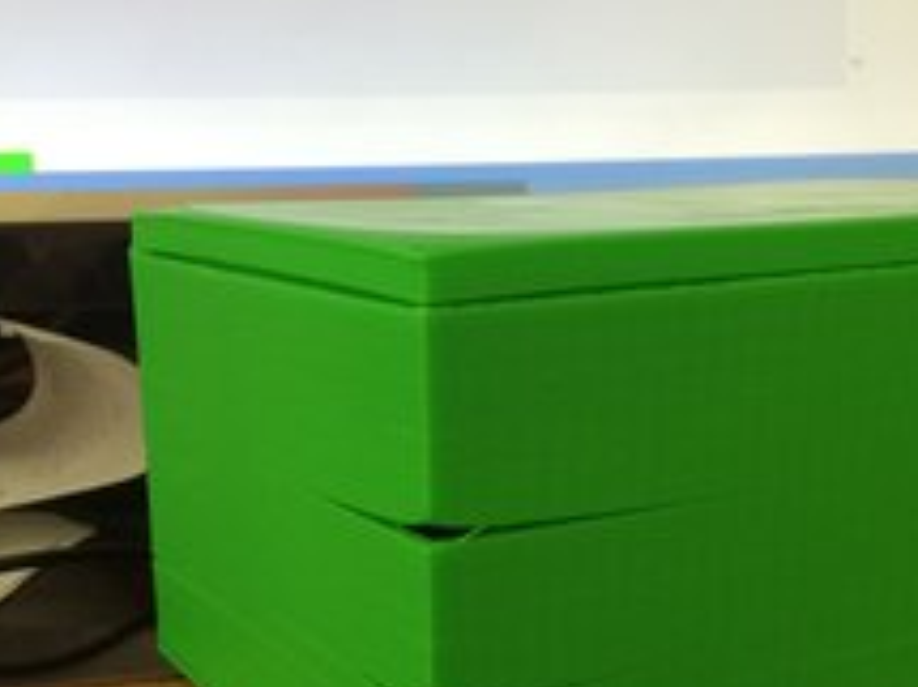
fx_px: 1431
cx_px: 431
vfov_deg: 26.4
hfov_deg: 35.6
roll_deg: +1.4
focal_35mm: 54
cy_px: 568
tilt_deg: -16.4
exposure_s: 1/30
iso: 100
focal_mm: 4.15
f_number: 2.2
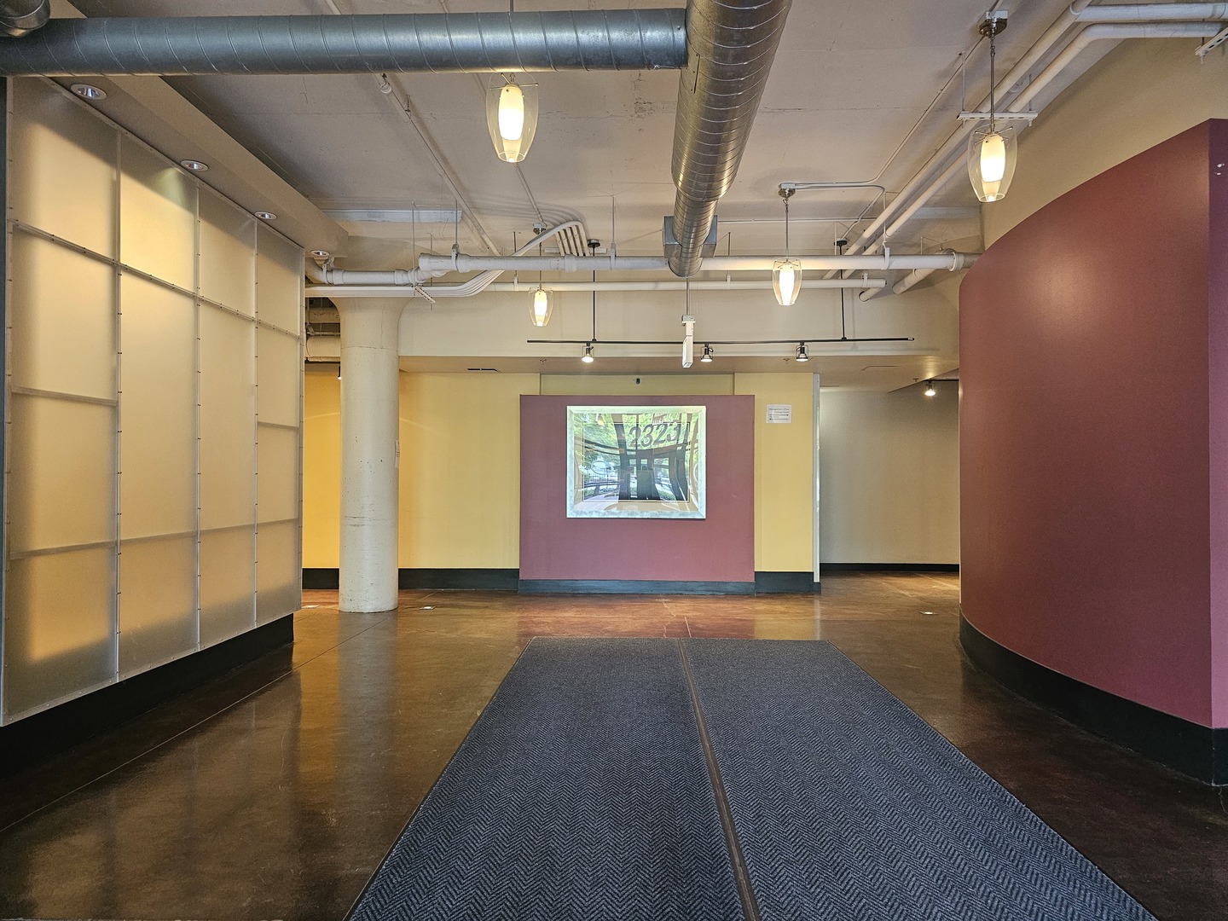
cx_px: 614
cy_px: 460
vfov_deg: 58.9
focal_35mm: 23
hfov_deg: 73.9
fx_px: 816
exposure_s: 1/120
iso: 800
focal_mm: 6.3
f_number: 1.7
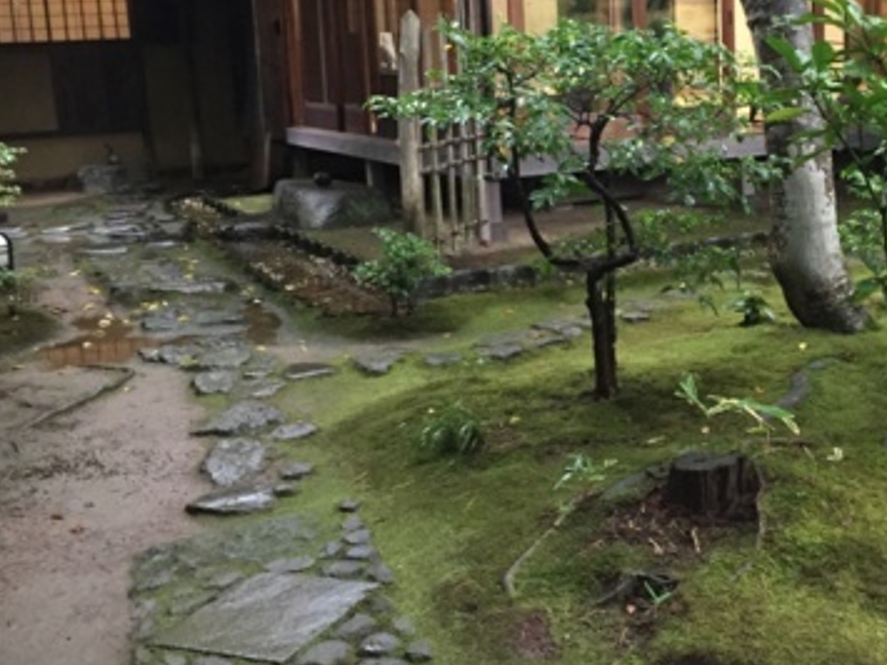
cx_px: 642
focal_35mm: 49
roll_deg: +1.8
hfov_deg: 38.1
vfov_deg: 29.5
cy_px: 230
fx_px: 1255
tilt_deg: -9.7
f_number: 2.2
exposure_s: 1/17
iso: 250
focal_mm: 4.15
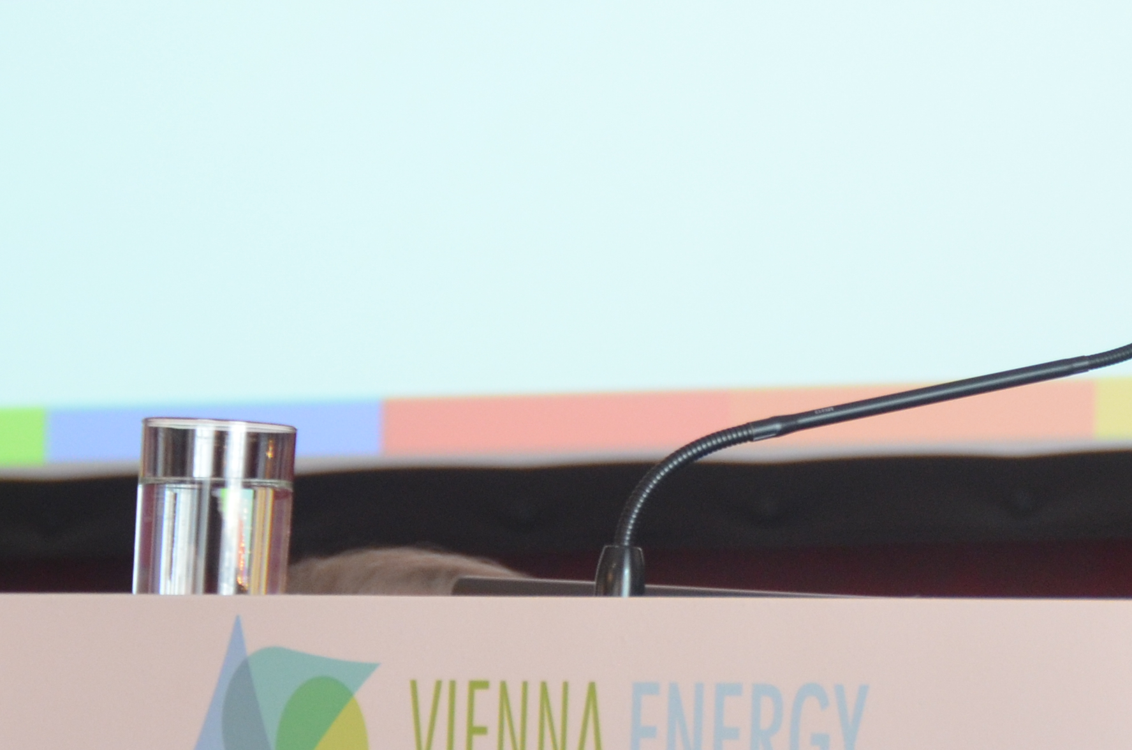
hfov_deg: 4.7
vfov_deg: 3.1
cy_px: 243
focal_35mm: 437
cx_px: 1279
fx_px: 13723
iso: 800
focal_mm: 105
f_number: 5.3
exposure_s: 1/20
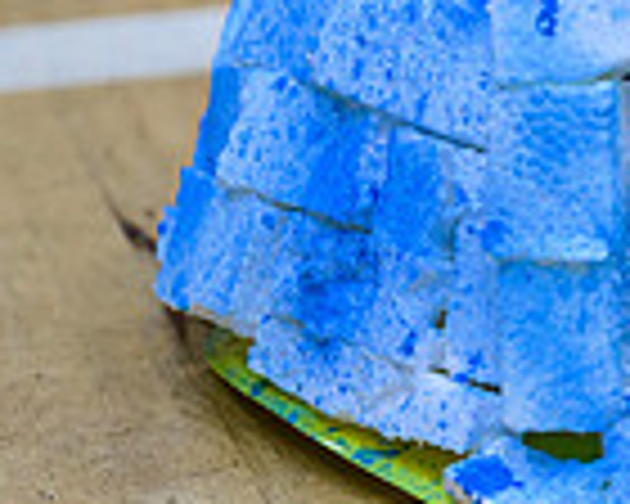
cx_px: 1037
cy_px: 182
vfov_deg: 1.6
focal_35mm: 942
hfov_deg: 2.1
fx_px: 17564
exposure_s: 1/200
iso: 1000
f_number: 2.8
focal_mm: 180
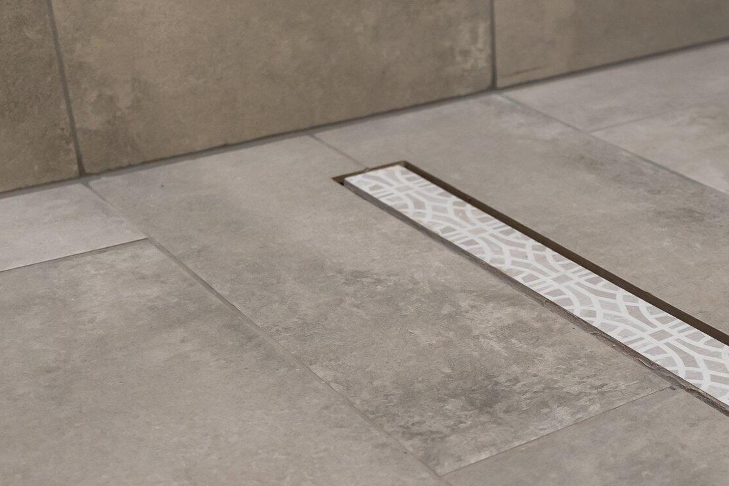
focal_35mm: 62
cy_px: 384
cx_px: 656
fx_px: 1256
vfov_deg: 21.7
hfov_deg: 30.9
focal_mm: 23
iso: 1000
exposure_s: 1/160
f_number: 2.8
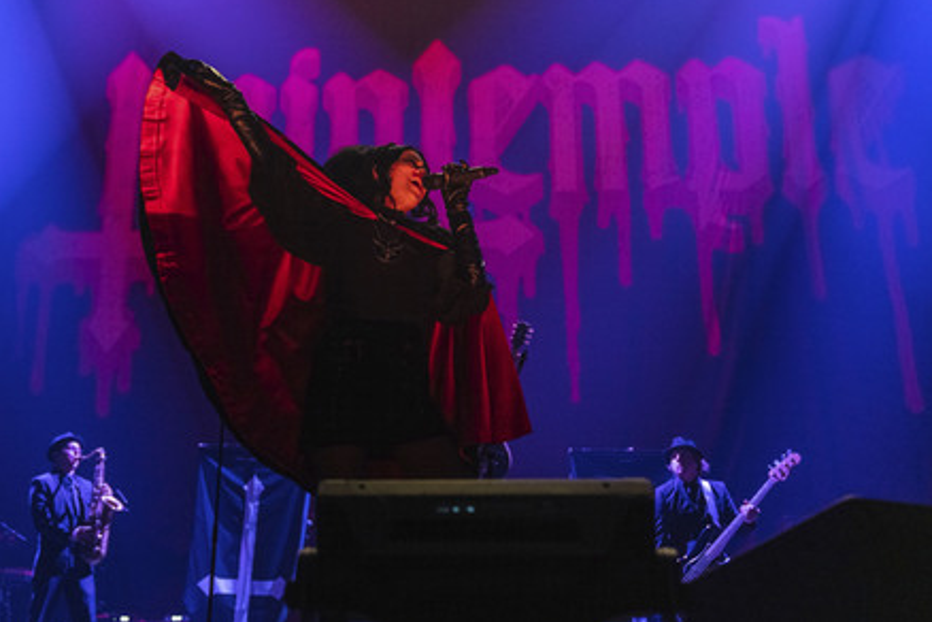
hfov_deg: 54.4
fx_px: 906
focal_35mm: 35
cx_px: 461
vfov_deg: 37.9
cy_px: 307
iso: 3200
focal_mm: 34
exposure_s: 1/250
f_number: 2.8
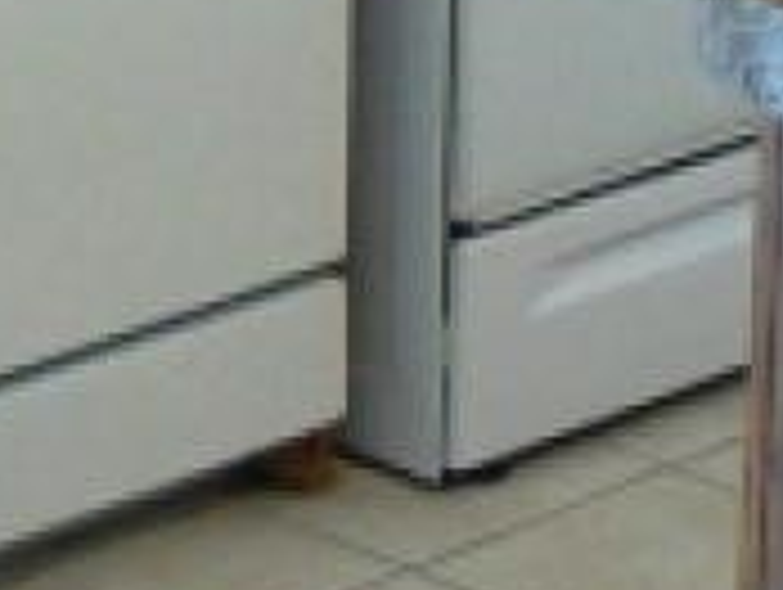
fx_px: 4802
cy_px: -858
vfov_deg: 6.6
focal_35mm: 212
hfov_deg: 9.2
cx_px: -130
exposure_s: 1/30
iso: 160
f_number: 2.8
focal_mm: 6
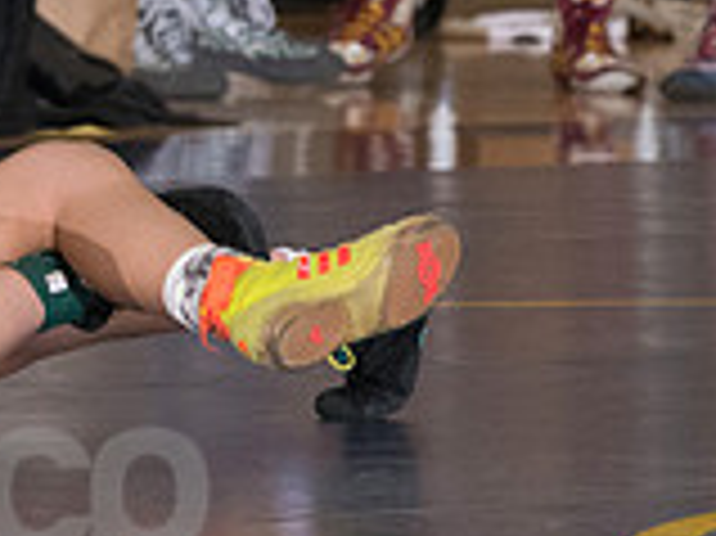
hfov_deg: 2.1
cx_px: -567
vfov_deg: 1.6
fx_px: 19552
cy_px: -77
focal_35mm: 946
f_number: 5.6
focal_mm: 180
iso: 2000
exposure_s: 1/250
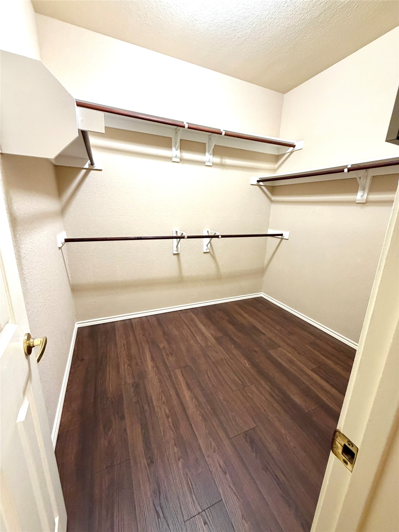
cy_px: 266
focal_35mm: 14
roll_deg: -2.1
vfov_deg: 102.1
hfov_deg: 85.7
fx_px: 215
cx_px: 200
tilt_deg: -15.3
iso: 320
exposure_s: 1/60
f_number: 2.2
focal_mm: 2.22
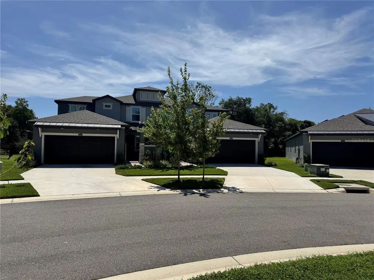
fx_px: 259
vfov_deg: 56.8
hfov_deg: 71.6
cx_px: 187
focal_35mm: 24
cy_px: 140
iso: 80
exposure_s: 1/7937
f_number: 1.78
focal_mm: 6.76
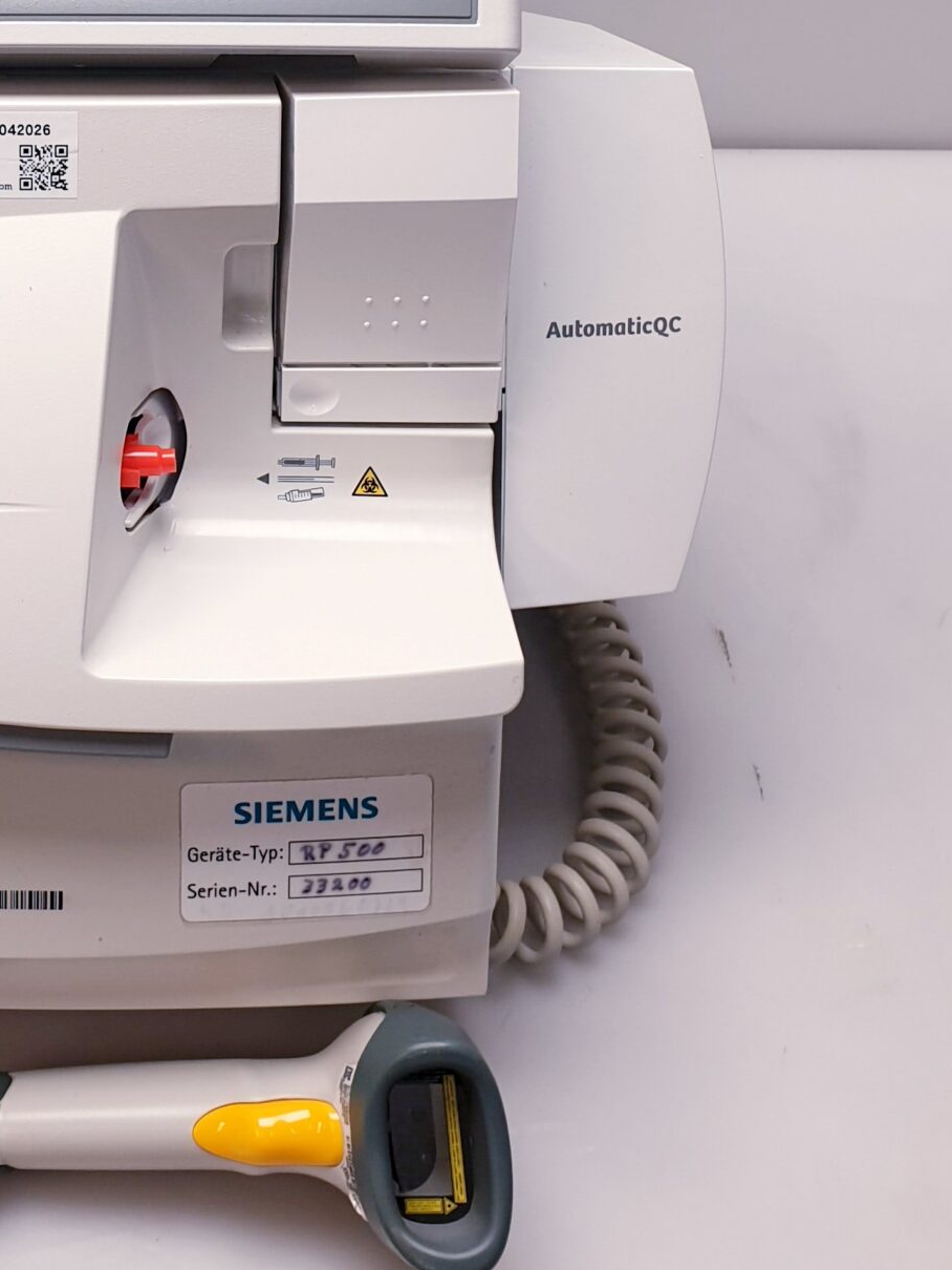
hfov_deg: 25.4
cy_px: 119
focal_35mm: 55
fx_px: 2016
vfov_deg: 33.1
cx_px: 33
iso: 50
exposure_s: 1/50
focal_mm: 4.3
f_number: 2.4
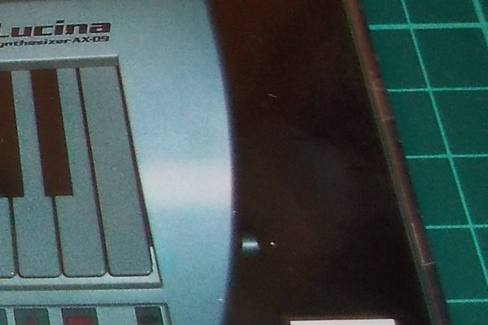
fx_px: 1288
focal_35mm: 95
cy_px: 164
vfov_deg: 14.4
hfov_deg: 19.3
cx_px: -197
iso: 200
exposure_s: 1/30
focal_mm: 4.1
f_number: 3.3
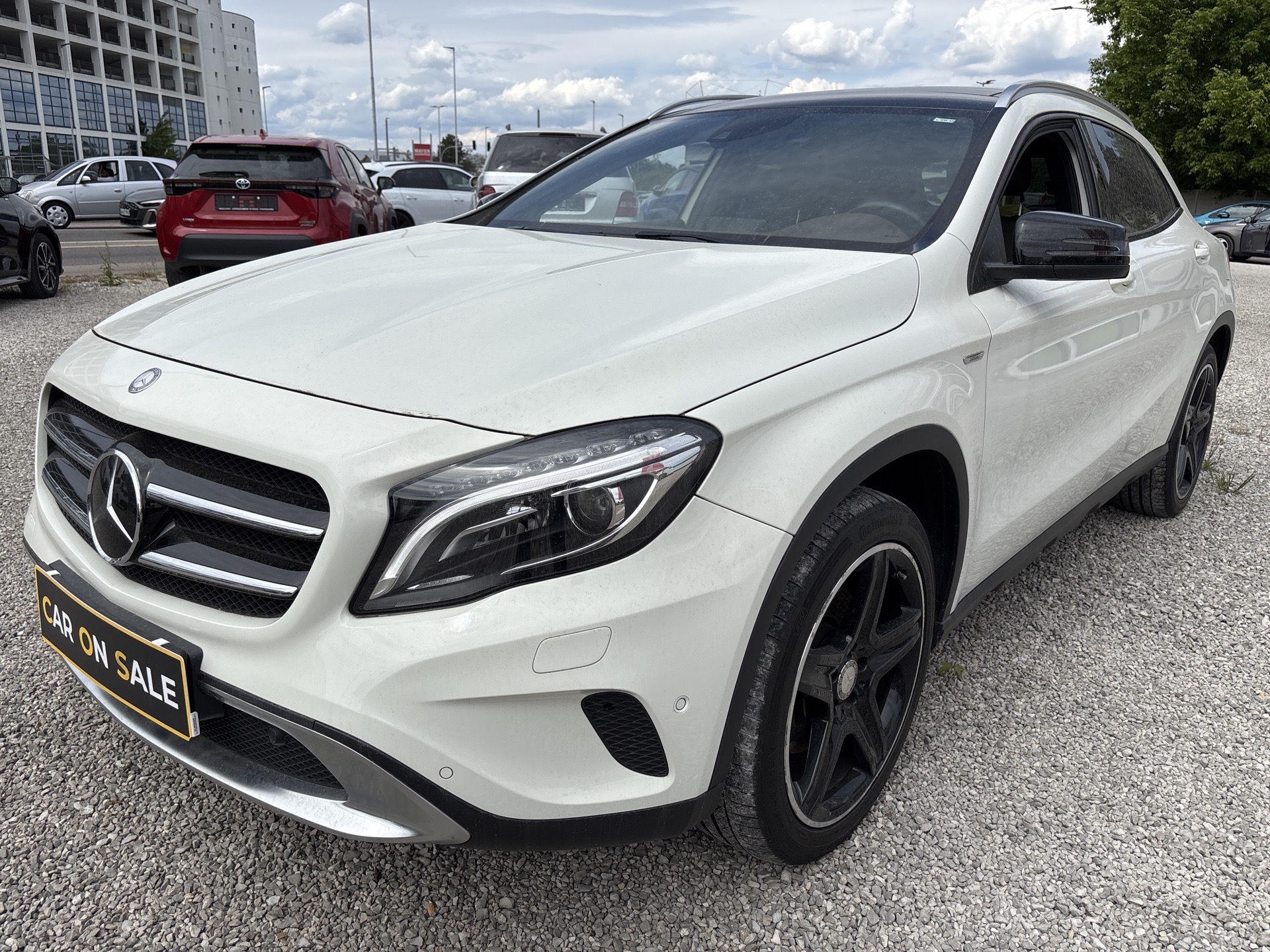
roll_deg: -1.7
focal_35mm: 26
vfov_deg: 53.1
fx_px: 954
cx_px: 635
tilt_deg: -15.9
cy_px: 476
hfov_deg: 67.3
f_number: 1.6
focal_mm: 5.96
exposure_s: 1/6329
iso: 50
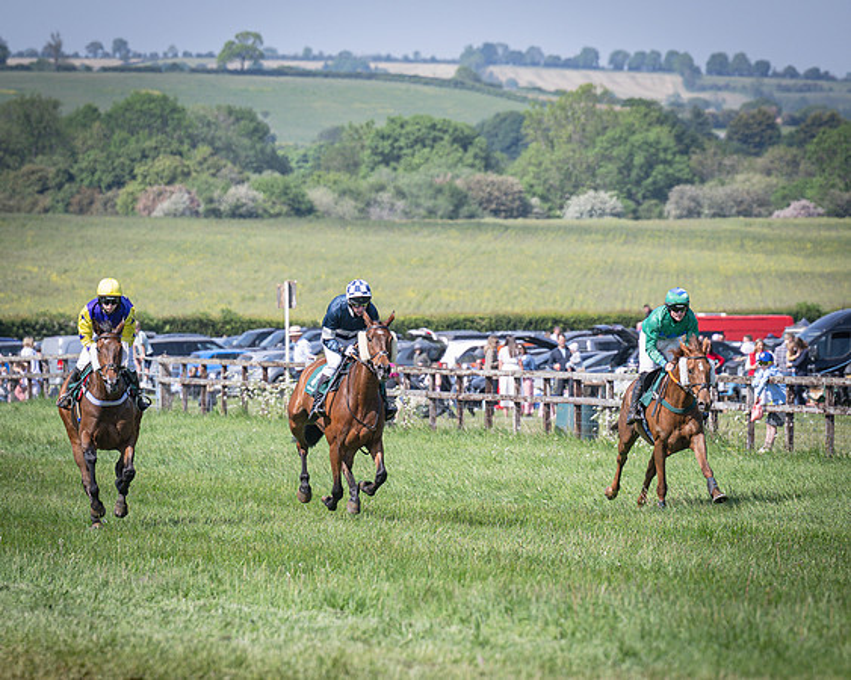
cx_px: 350
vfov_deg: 5.1
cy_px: 384
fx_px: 7665
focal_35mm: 304
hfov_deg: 6.4
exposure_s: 1/1600
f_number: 4
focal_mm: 145
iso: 200
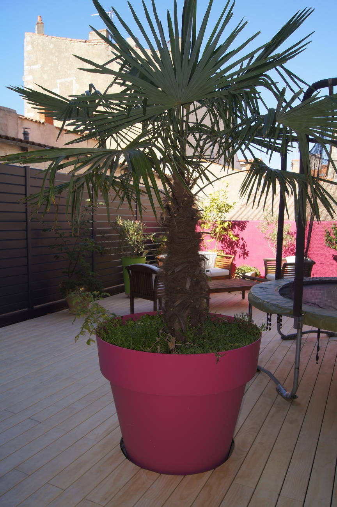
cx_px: 168
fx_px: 380
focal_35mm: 27
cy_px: 254
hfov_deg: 47.8
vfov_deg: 67.4
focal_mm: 18
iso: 100
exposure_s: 1/125
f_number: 7.1
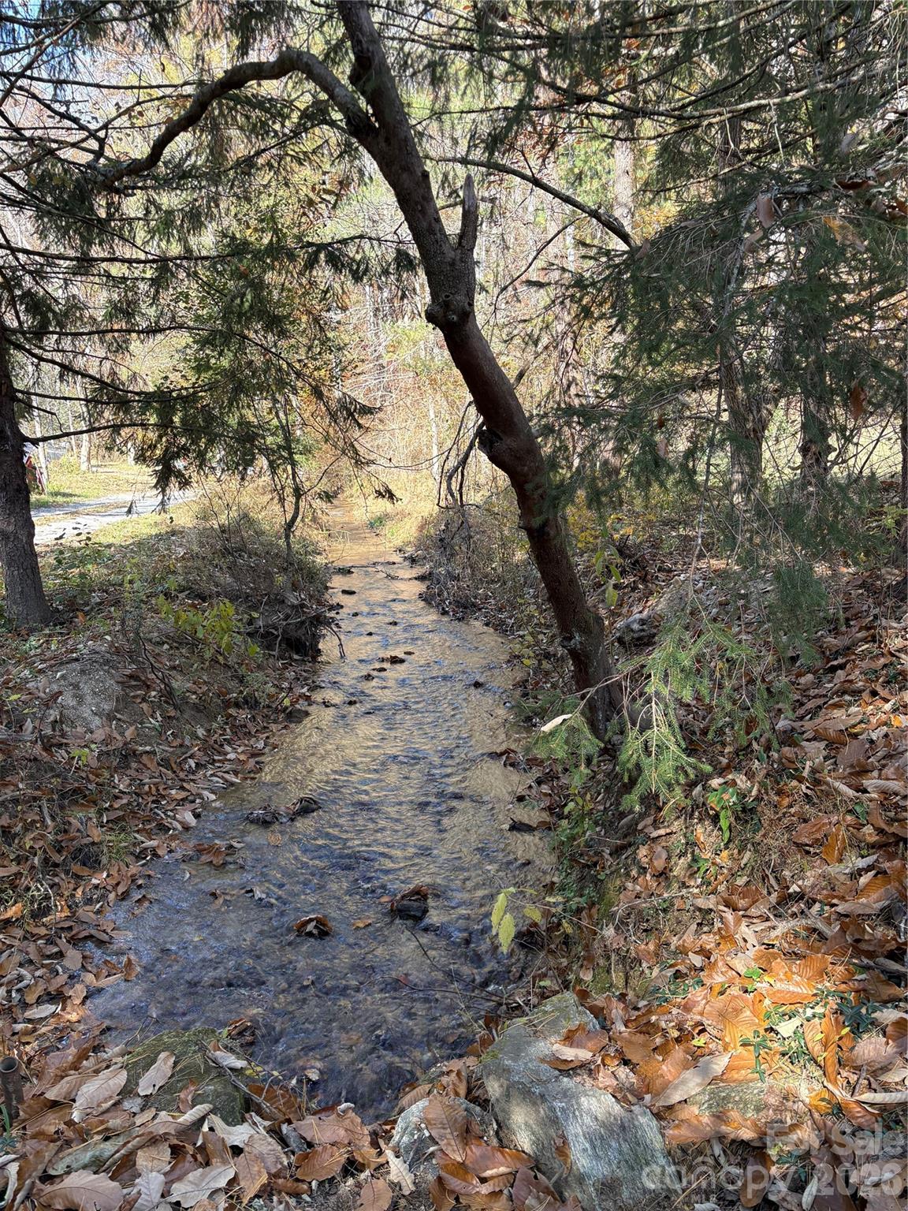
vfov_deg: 67.3
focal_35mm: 26
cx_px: 454
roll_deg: +0.1
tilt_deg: -8.6
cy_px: 606
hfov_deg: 53.1
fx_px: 909
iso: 64
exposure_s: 1/295
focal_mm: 5.96
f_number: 1.6
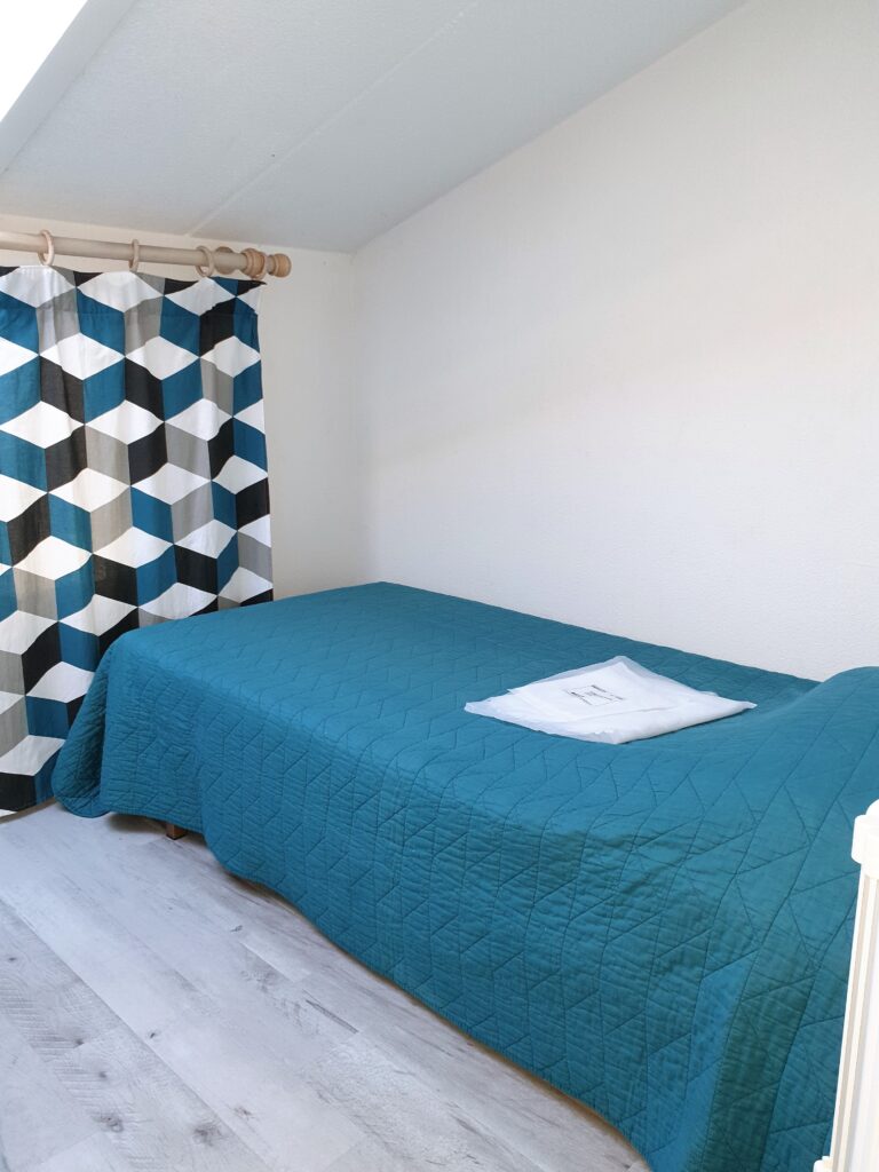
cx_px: 440
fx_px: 880
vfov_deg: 67.3
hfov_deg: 53.1
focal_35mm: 26
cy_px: 586
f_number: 2.4
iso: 100
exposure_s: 1/25
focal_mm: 4.3
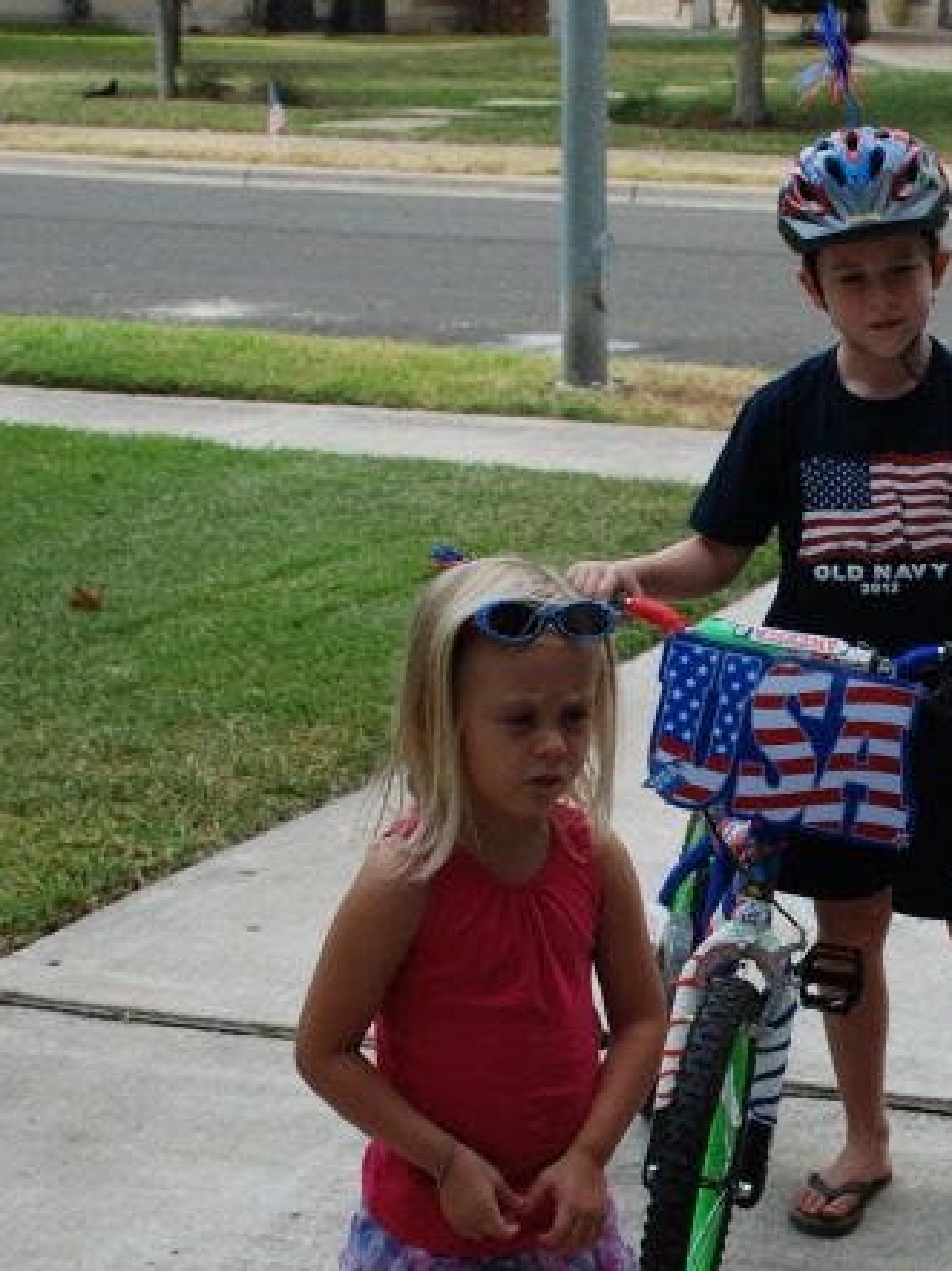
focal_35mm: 75
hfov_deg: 19.2
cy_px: 860
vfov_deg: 25.8
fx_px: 2753
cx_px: 892
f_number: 5.6
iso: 100
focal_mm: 24
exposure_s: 1/125
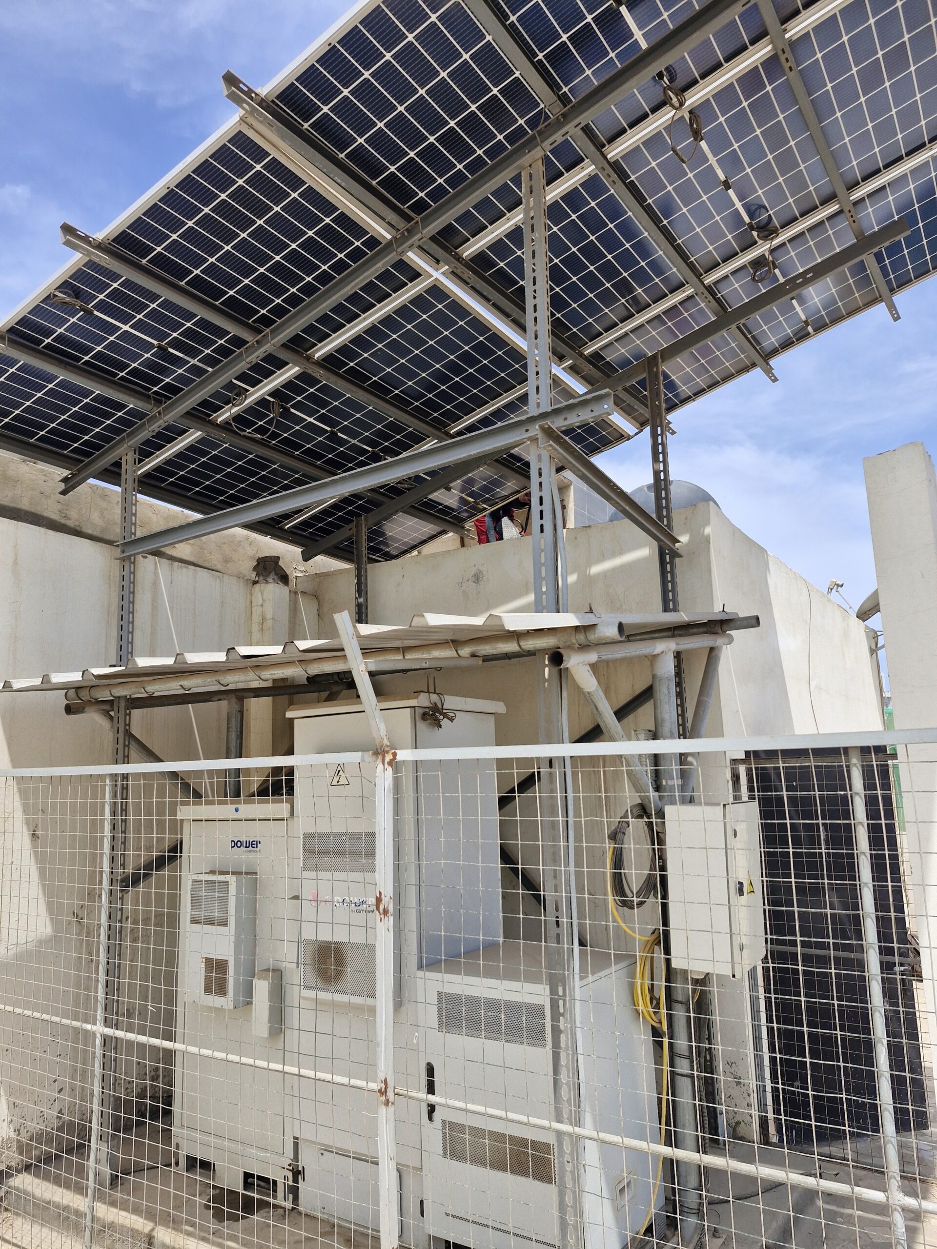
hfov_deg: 58.9
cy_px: 624
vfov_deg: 73.9
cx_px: 468
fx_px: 830
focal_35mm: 23
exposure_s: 1/1224
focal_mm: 5.54
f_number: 1.8
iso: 50
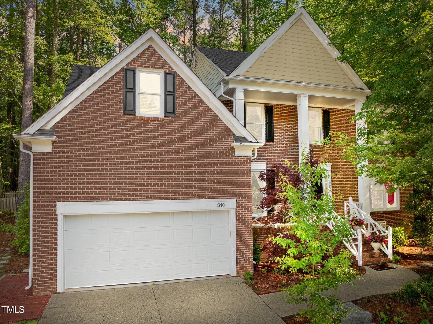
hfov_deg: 71.6
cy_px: 162
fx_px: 300
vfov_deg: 56.8
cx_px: 216
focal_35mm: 24
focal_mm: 12.29
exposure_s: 1/320
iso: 160
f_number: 2.8
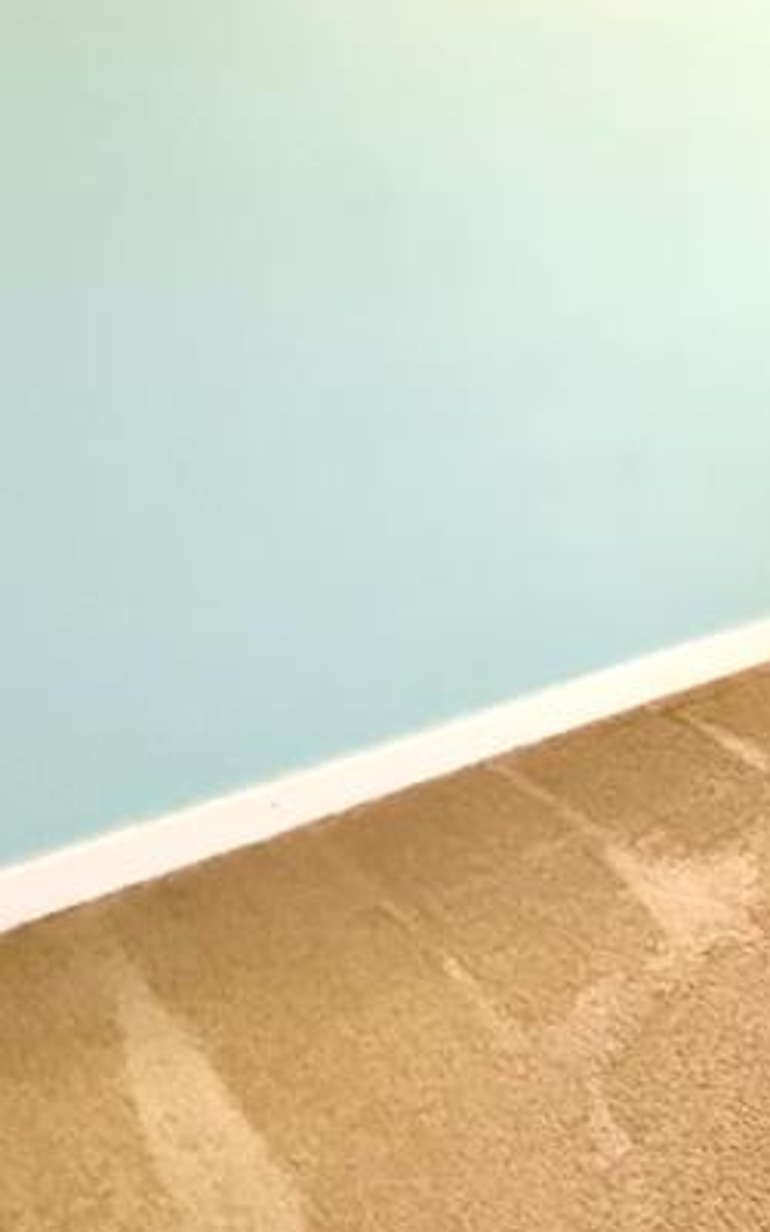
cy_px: 92
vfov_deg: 45.9
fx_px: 1276
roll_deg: +0.7
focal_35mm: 38
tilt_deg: +0.0
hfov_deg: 22.5
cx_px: 1331
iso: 1250
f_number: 2.2
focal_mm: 2.22
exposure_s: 1/60
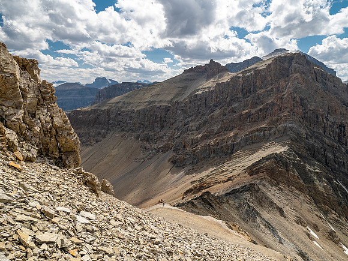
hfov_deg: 71.6
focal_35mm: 24
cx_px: 174
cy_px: 130
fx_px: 241
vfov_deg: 56.8
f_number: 8
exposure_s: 1/250
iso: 200
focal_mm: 12
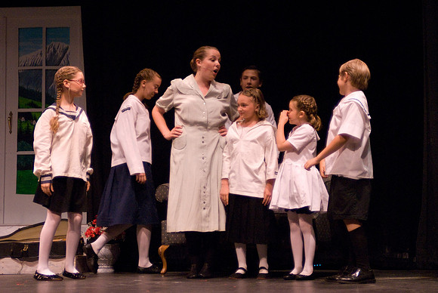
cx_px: 219
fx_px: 1242
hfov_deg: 20.0
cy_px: 146
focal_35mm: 102
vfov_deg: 13.5
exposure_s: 1/250
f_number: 2.8
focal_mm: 68
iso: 1600
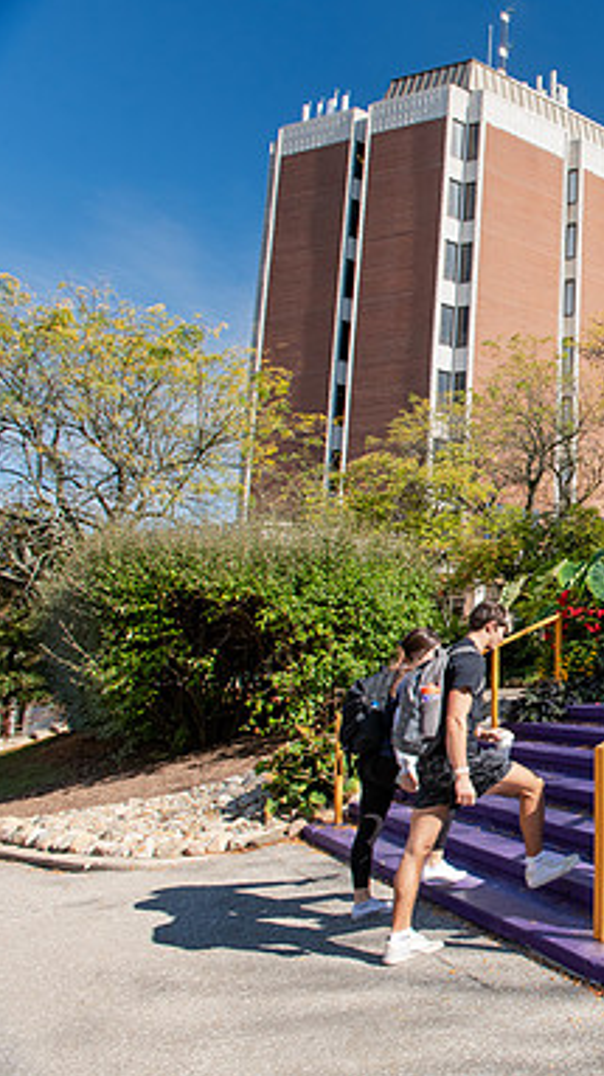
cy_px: 538
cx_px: 756
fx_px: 770
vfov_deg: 69.9
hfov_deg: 33.3
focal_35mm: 27
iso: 640
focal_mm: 17
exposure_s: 1/320
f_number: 7.1
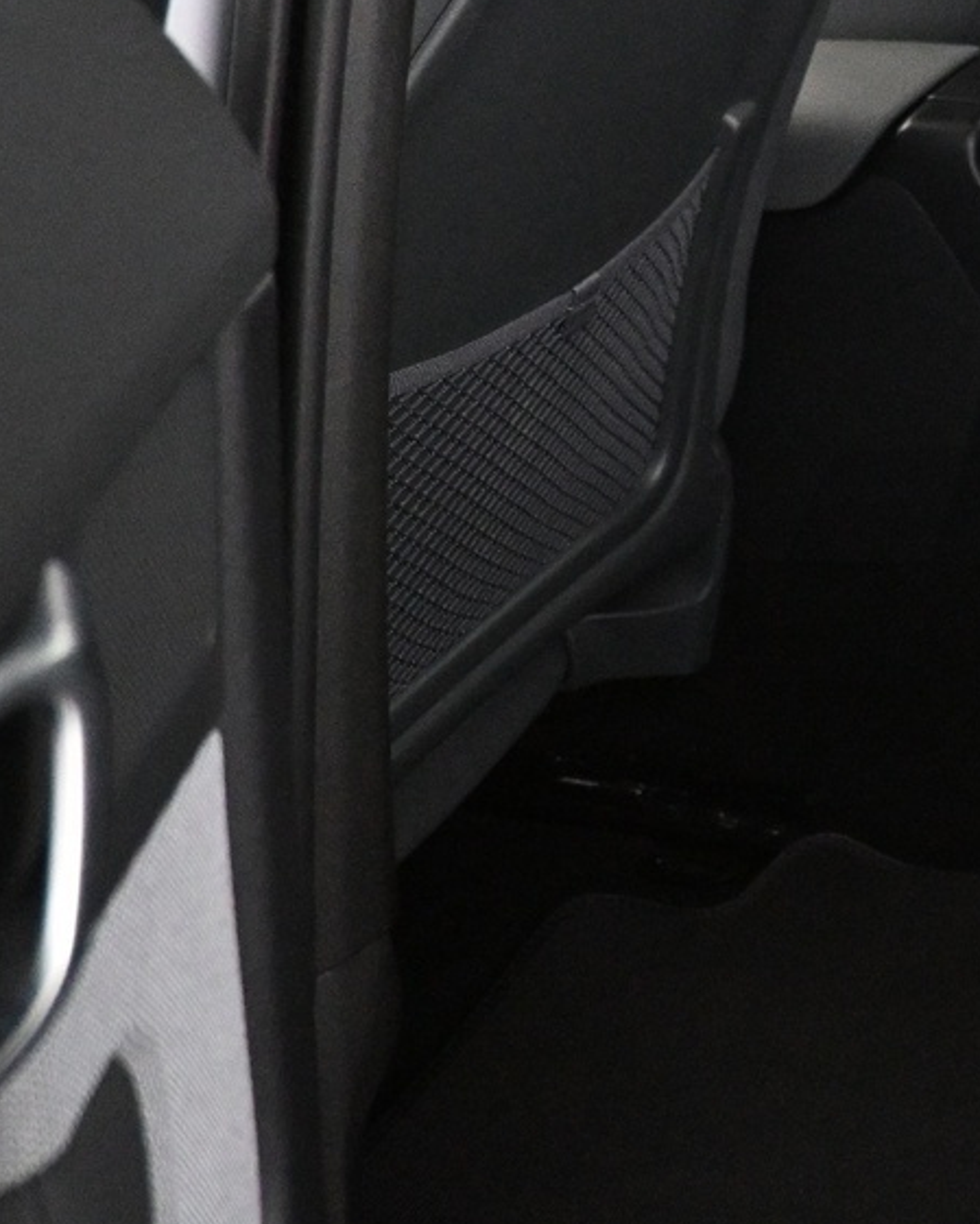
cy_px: 96
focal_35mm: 65
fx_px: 2356
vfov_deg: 27.9
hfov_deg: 19.2
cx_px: 1641
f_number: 3.5
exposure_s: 1/60
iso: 5000
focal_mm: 16
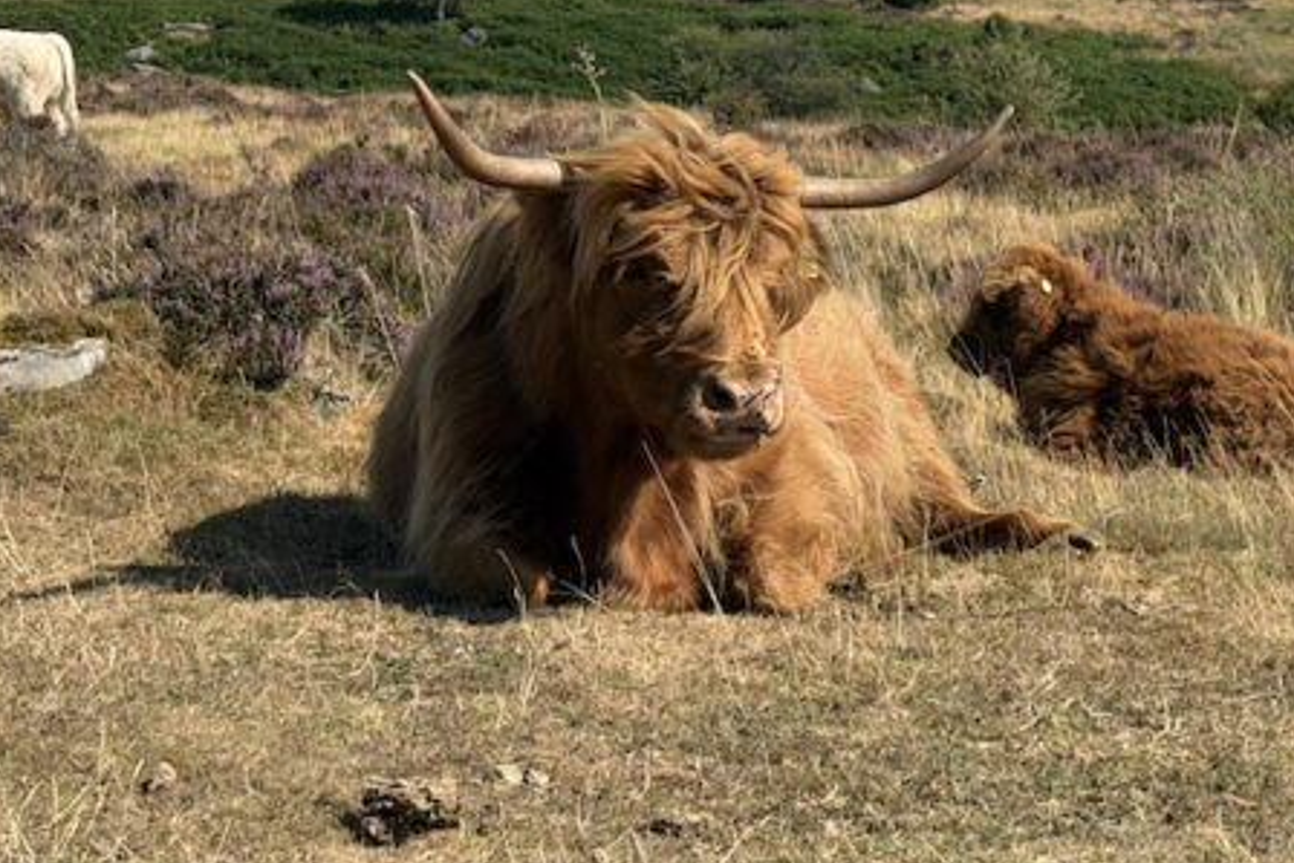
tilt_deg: -5.2
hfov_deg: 17.9
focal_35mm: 114
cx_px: 800
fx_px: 4099
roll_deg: -0.1
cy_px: 196
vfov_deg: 12.0
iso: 64
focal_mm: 6.76
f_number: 1.78
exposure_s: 1/5587
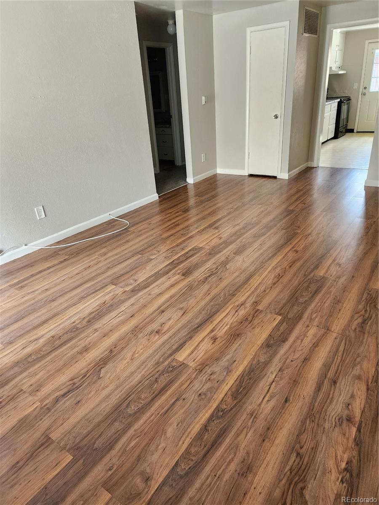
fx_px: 336
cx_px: 190
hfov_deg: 58.9
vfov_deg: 73.9
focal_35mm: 23
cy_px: 252
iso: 250
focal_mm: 6.4
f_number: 1.8
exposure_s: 1/120
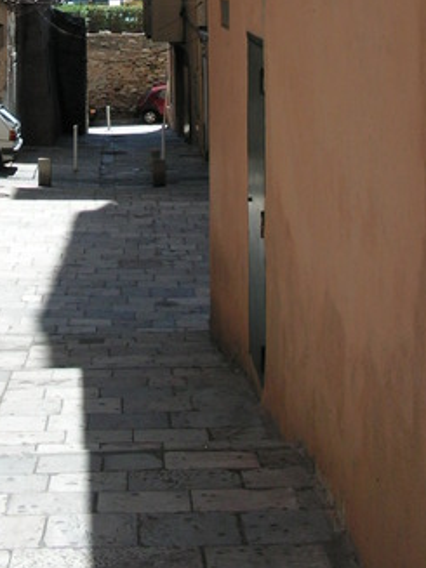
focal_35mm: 88
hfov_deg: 16.7
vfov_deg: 21.3
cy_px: -38
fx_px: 1445
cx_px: 97
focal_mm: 6
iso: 50
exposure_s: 1/400
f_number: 3.2
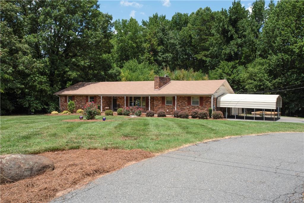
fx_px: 160
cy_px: 102
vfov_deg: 64.6
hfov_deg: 86.9
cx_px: 152
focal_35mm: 19
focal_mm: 19
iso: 200
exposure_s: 1/640
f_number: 9
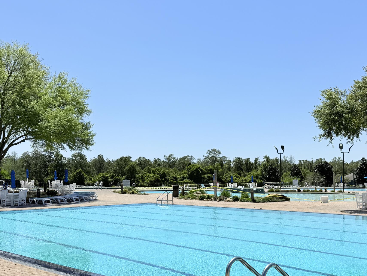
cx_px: 226
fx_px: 445
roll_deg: -0.6
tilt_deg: +0.6
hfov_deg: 44.5
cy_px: 172
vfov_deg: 34.2
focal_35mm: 42
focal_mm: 6.76
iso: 80
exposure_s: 1/10309
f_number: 1.78
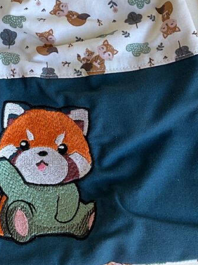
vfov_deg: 28.4
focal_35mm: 66
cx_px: 52
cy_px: 33
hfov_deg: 22.1
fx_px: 504
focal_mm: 3
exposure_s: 1/100
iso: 20
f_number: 1.8
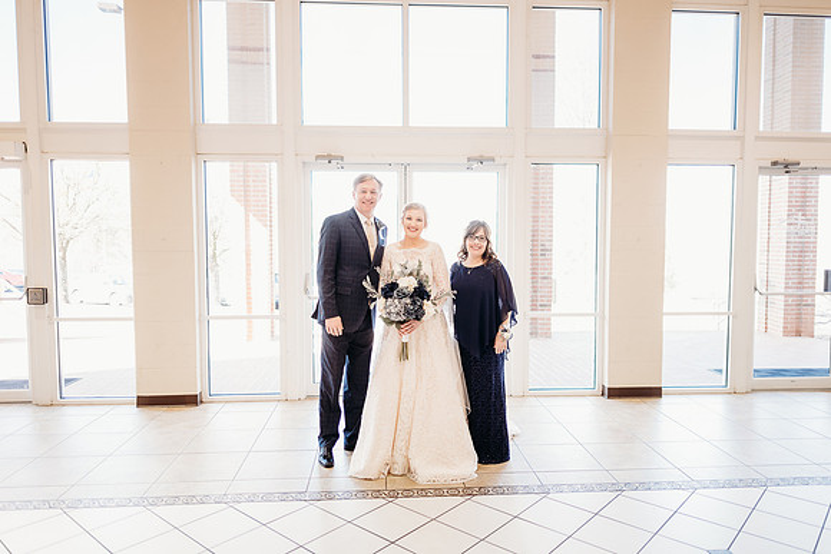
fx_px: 569
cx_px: 416
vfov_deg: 52.0
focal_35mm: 25
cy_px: 277
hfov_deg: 72.3
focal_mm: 24
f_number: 2
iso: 500
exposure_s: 1/160
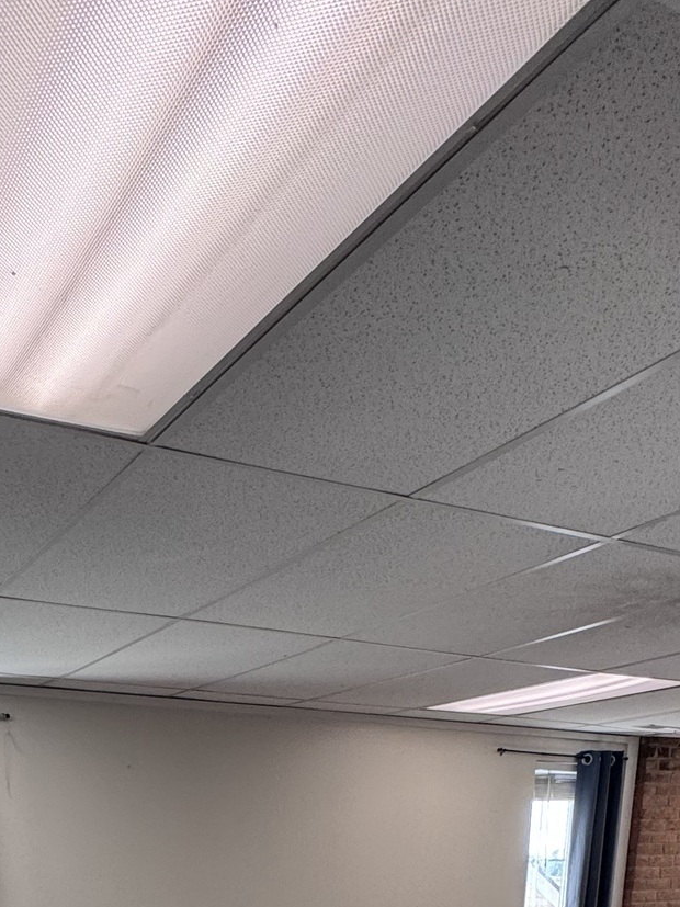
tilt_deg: -20.8
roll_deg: +1.0
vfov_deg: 32.0
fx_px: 1022
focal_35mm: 39
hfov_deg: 36.6
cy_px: 1257
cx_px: 260
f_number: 2.2
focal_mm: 2.22
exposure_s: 1/120
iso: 200
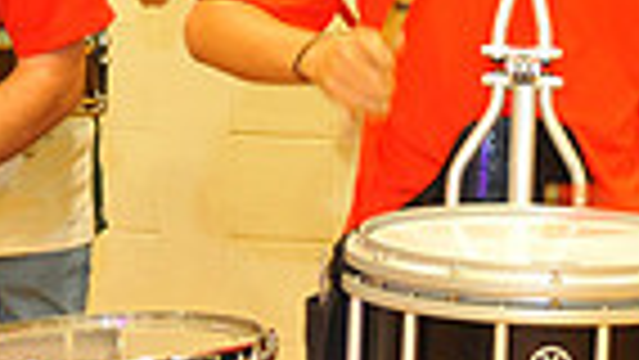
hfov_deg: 7.4
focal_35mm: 282
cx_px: 1152
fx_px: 4780
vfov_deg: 4.3
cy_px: 130
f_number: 6.3
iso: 2500
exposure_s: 1/50
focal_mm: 66
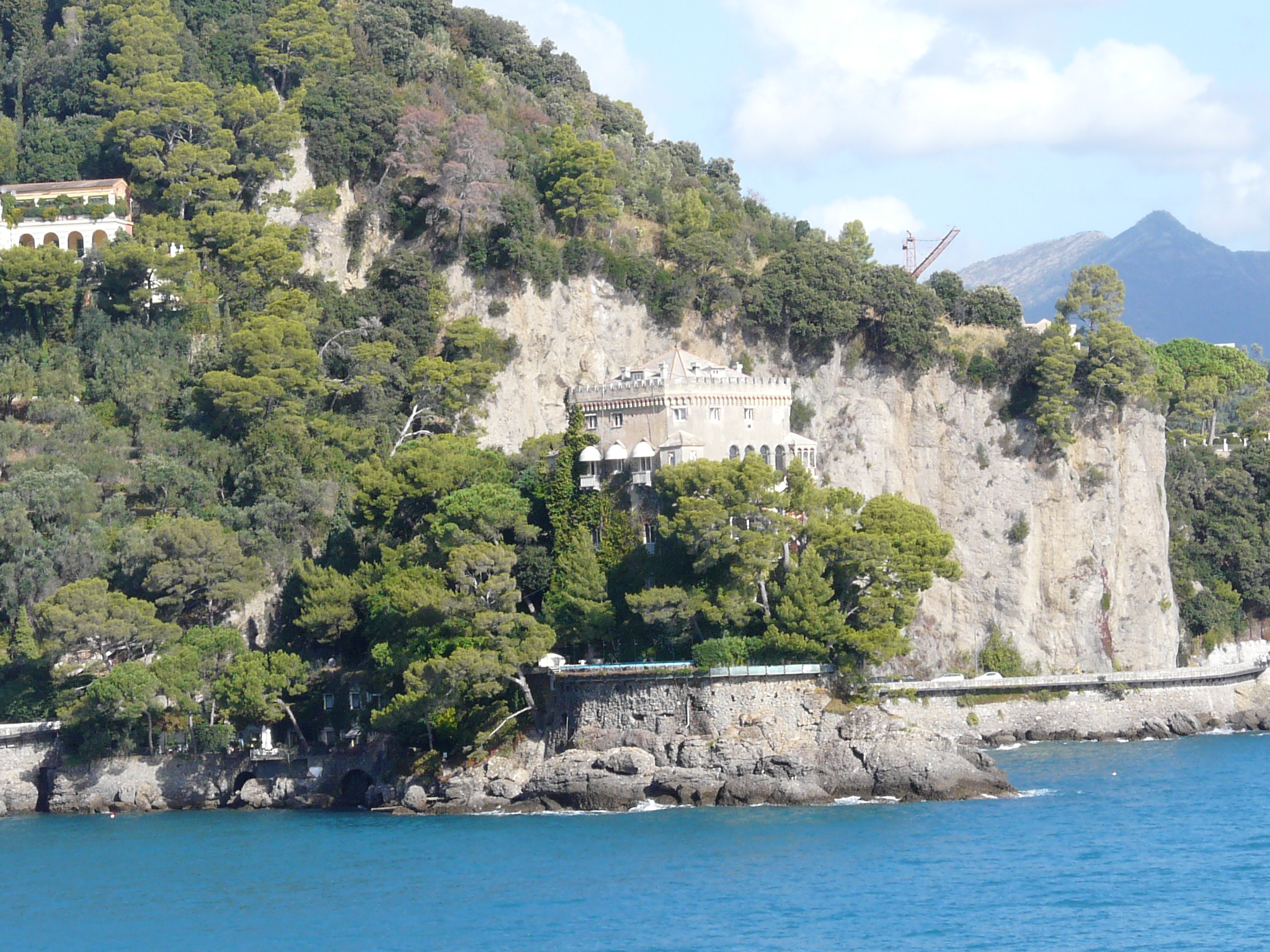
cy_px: 476
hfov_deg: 14.2
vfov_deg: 10.7
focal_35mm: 139
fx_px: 5100
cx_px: 635
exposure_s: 1/250
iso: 100
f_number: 5.6
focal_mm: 14.3
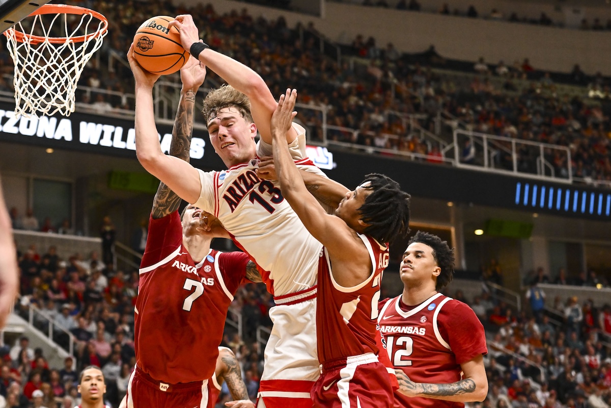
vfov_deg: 19.5
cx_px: 306
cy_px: 204
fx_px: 1188
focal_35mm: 70
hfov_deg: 28.8
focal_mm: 70
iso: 3600
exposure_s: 1/1600
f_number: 2.8
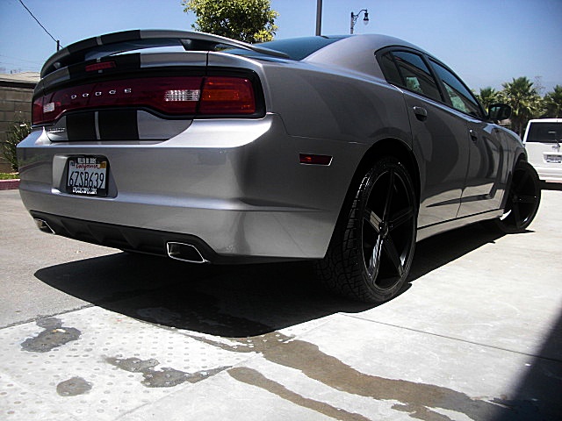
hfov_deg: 51.4
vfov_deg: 39.7
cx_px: 281
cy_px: 210
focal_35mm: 36
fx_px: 584
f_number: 2.8
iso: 50
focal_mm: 6.3
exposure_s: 1/800
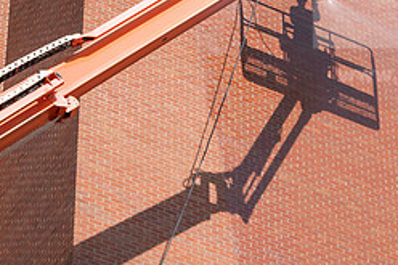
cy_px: 108
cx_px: 265
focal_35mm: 199
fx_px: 2199
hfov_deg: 10.3
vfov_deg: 6.9
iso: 200
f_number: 8
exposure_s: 1/500
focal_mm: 85
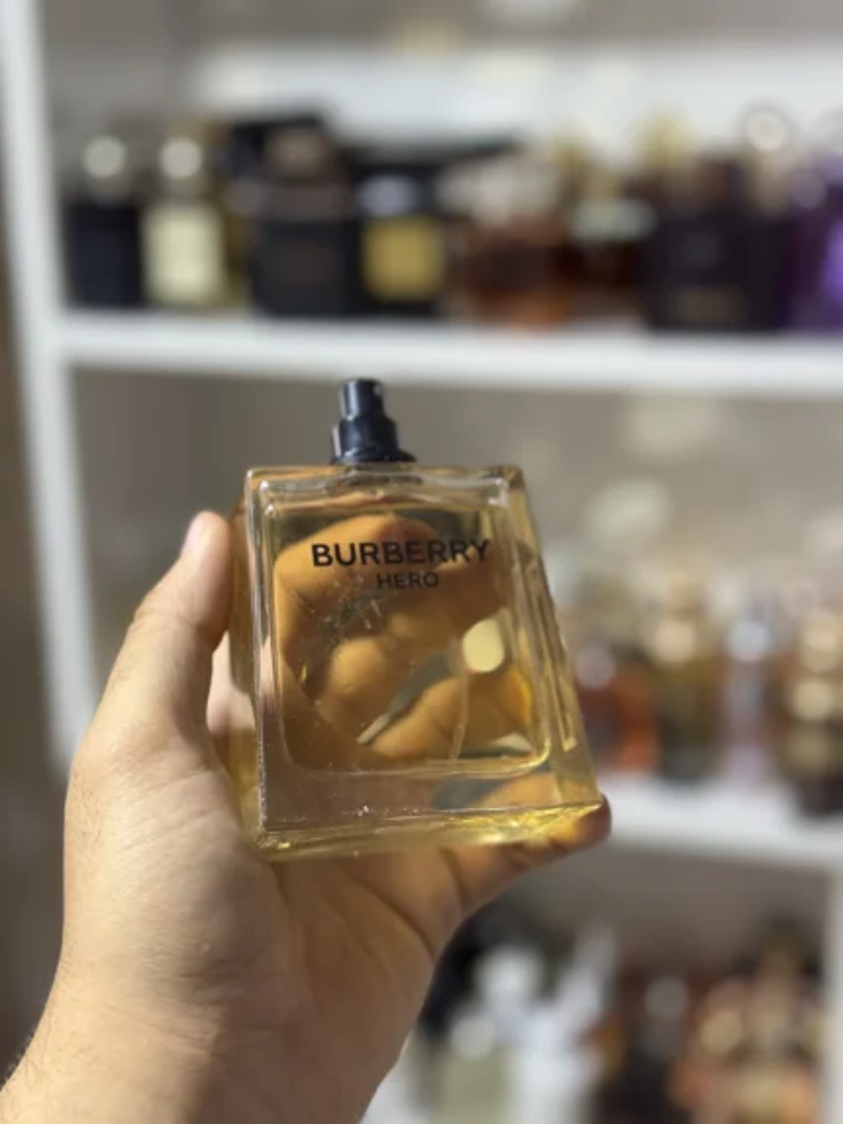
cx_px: 422
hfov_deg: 30.3
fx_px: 1558
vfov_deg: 39.6
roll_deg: +0.0
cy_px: 562
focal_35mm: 48
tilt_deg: -17.3
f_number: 1.78
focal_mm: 6.76
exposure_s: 1/50
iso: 200
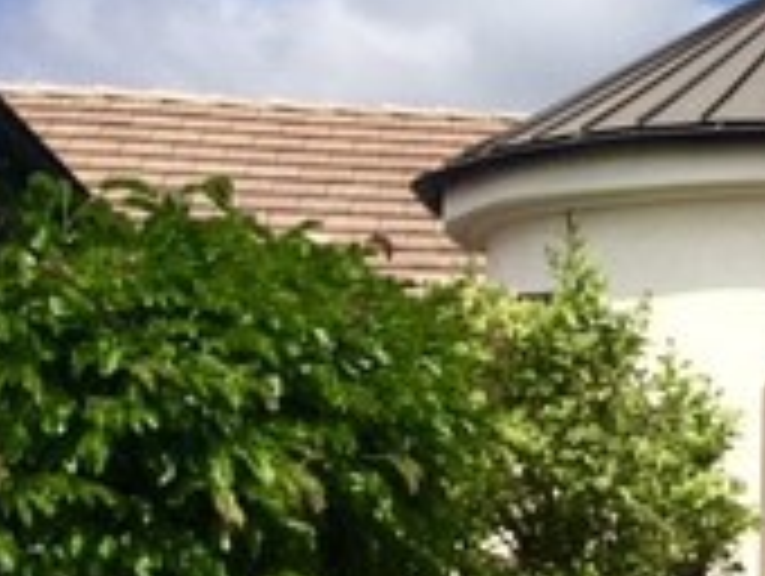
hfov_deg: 17.6
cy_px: 783
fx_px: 2412
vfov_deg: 13.1
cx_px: 760
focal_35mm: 109
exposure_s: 1/2262
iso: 25
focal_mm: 4.15
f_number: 2.2
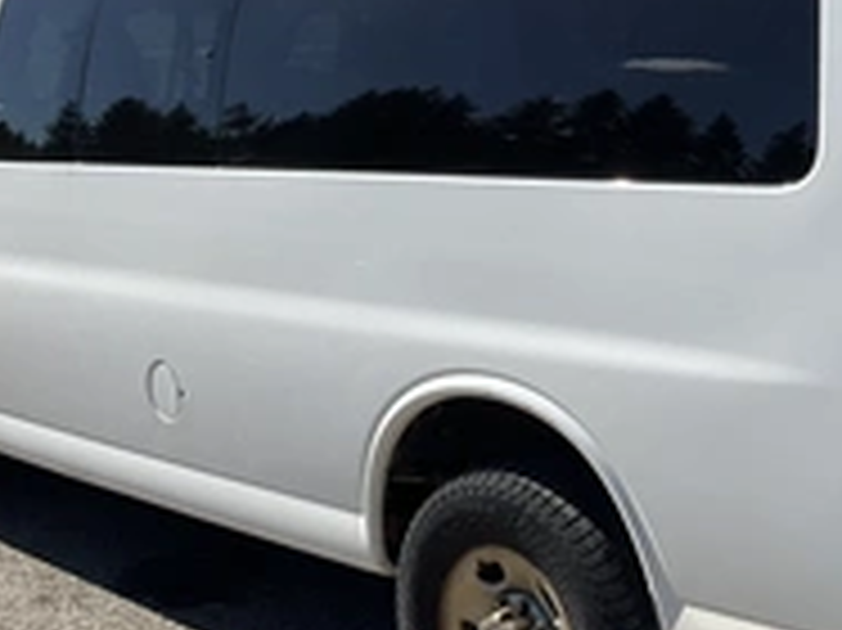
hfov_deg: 30.7
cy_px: 252
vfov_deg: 23.6
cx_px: 626
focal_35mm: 62
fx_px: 1507
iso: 25
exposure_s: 1/2538
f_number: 1.8
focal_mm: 3
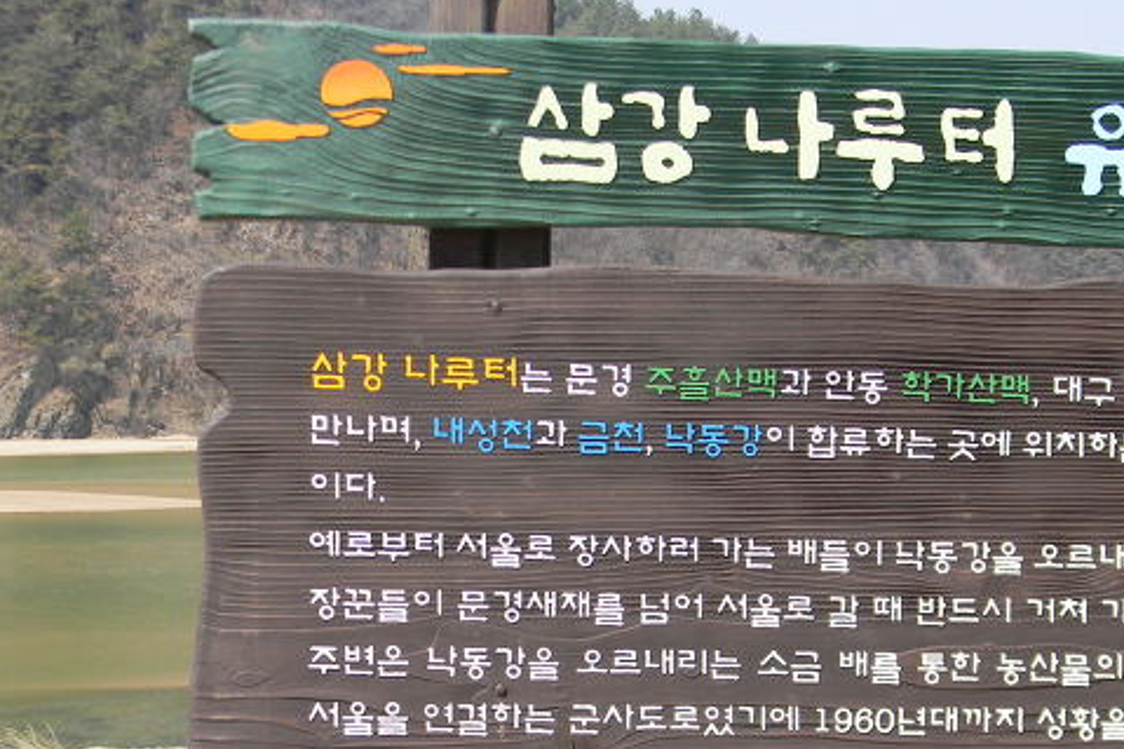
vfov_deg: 19.8
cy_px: 586
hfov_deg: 29.3
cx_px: 798
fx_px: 2122
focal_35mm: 68
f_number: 3.8
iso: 80
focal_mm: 7.3
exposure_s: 1/583
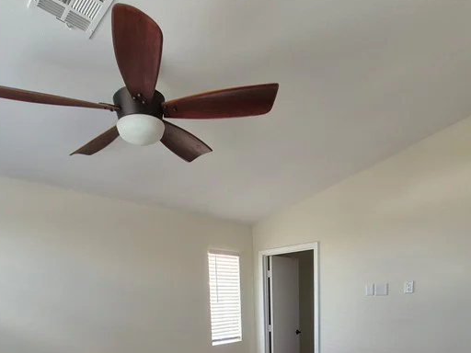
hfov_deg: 67.1
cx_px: 207
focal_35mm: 26
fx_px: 354
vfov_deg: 45.5
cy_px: 347
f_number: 2.2
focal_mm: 1.74
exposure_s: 1/60
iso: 100
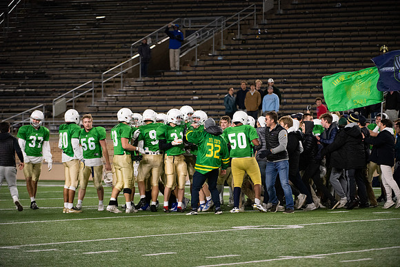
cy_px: 134
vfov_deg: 6.9
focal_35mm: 200
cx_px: 200
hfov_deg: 10.3
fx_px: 2223
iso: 4000
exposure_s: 1/500
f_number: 4
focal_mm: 200
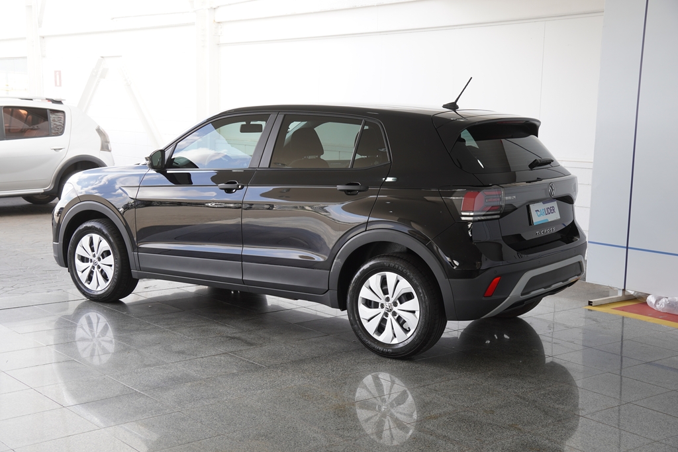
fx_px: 904
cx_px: 339
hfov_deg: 41.1
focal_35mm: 48
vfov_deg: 28.1
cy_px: 226
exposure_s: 1/80
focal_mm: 32
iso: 100
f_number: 4.5
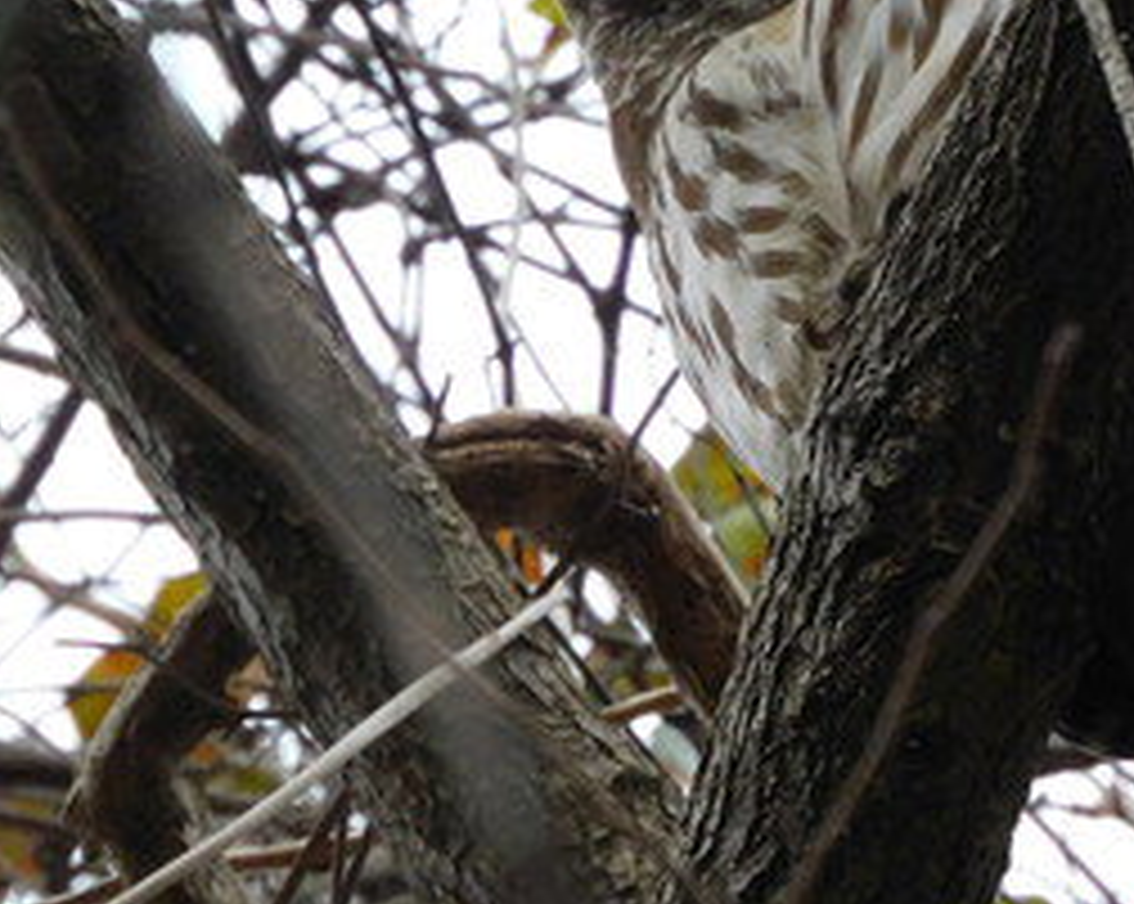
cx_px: 842
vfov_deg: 1.1
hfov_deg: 1.4
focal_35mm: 1397
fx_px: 46832
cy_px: 94
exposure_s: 1/250
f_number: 5.6
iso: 360
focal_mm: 107.5
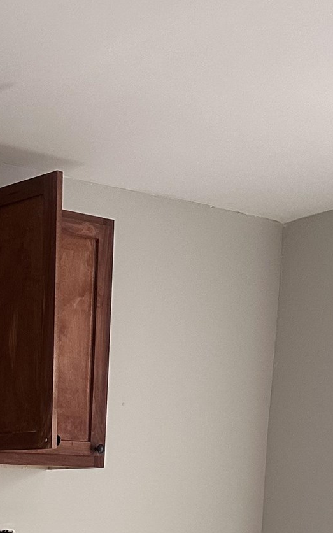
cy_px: 677
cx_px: -28
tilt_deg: -9.3
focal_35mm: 70
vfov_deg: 25.6
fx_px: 1017
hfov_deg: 18.0
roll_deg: -1.3
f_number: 1.78
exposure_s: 1/60
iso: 250
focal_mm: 6.86
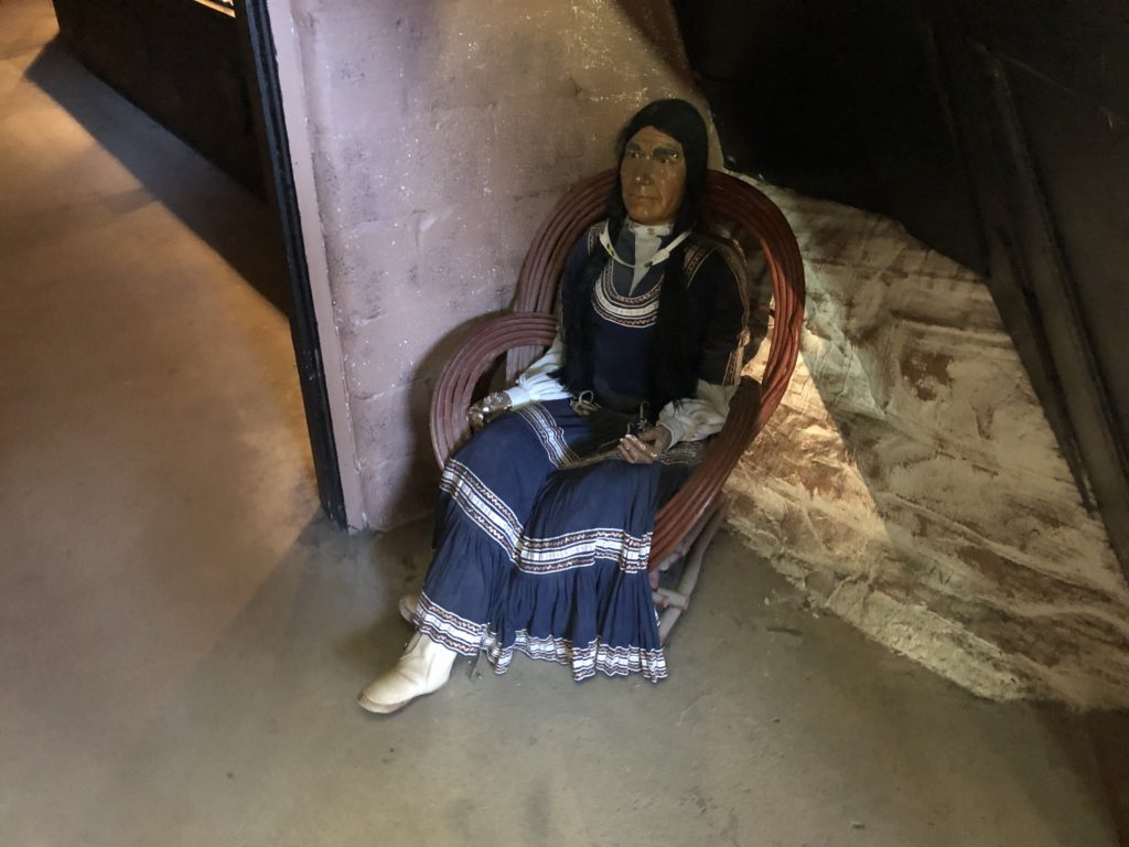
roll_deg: +1.3
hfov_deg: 63.4
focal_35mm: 28
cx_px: 564
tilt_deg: -32.7
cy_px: 424
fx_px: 913
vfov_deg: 49.7
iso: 200
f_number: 1.8
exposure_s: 1/4
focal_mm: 3.99
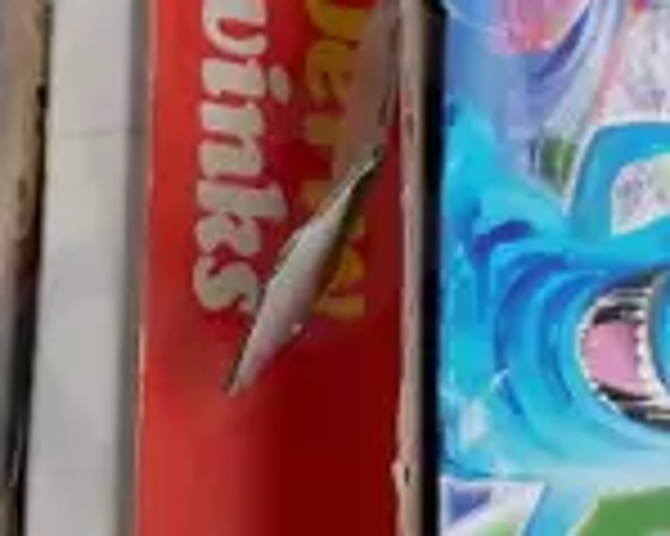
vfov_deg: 5.0
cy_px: -198
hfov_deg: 6.2
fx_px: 6123
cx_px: 850
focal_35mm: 309
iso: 1250
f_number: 4.3
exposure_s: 1/60
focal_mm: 23
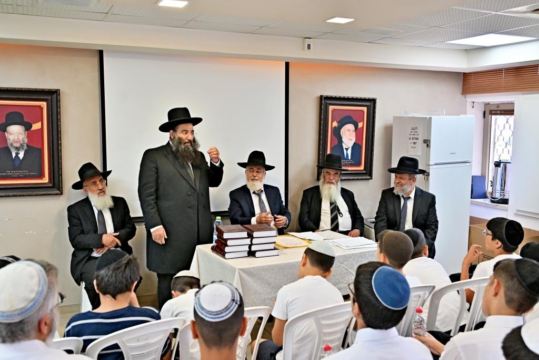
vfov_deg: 38.4
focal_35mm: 34
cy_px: 180
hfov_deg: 55.1
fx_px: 517
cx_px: 270
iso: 1000
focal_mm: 34.5
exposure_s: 1/200
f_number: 4
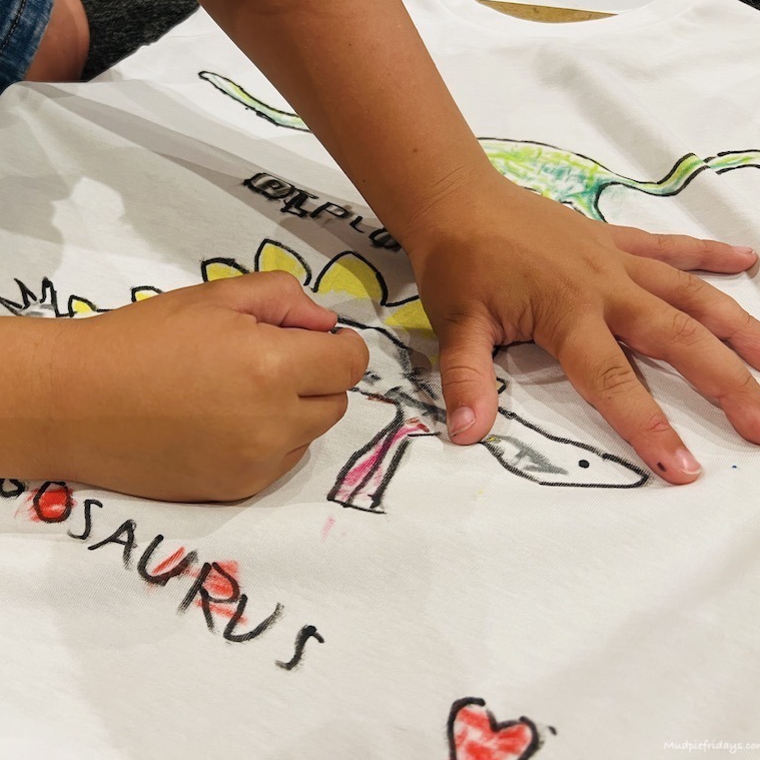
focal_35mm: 31
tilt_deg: -47.6
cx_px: 271
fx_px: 770
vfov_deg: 52.5
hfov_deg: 51.8
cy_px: 378
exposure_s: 1/50
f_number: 1.5
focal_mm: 5.7
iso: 125
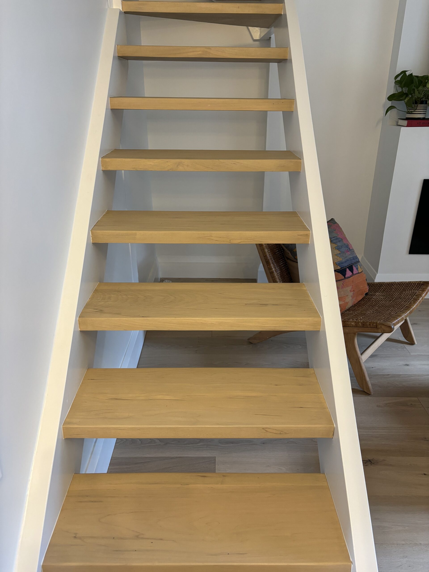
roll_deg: +0.1
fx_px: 430
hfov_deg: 53.1
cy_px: 286
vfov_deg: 67.3
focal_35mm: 26
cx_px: 214
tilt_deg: -24.4
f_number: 1.6
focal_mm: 5.96
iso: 200
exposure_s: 1/60
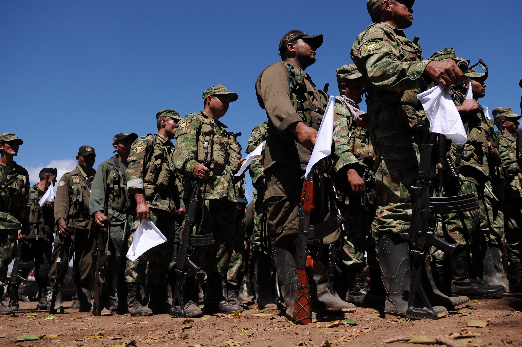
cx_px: 277
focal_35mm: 28
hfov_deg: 65.5
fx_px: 406
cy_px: 166
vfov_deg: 46.3
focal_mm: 24
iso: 200
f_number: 4
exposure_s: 1/2500
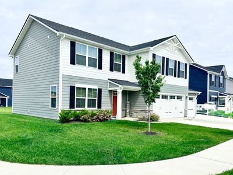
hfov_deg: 59.8
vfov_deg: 46.7
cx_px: 129
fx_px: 202
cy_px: 99
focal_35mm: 30
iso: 80
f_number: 1.78
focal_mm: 6.76
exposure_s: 1/8130
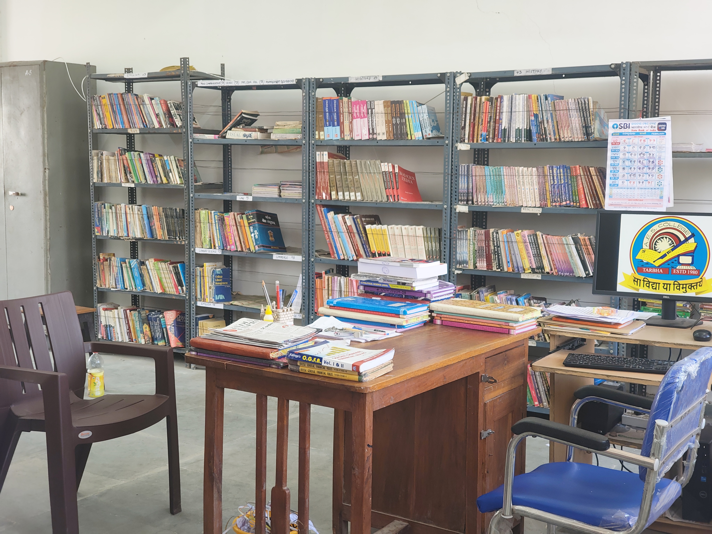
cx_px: 356
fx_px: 1028
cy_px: 267
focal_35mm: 50
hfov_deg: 38.2
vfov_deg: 29.1
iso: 409
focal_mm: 7.1
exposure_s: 1/100
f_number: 2
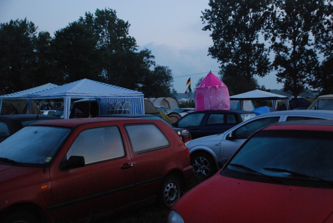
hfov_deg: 42.3
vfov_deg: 29.0
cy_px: 112
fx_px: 431
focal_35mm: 46
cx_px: 166
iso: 1600
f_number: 4.2
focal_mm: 31
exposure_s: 1/80
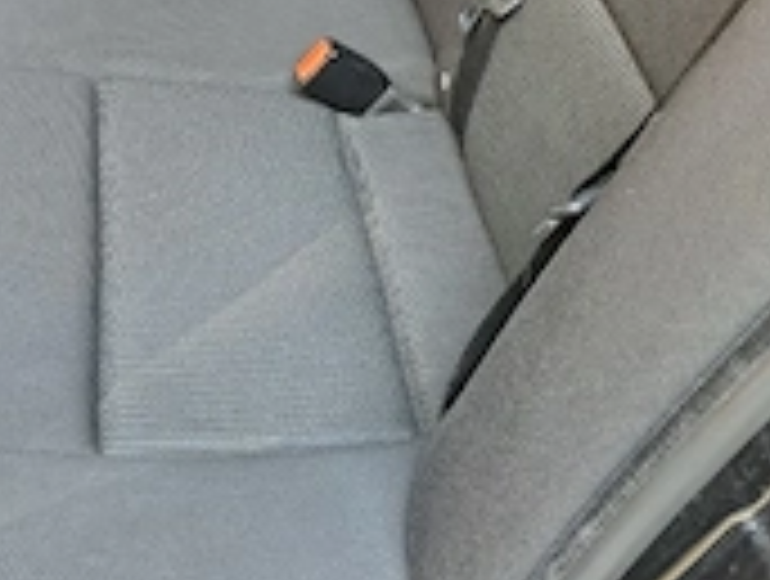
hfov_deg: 33.6
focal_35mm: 56
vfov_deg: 24.6
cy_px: -45
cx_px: 198
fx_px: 1248
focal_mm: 5.23
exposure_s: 1/50
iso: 100
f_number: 1.8
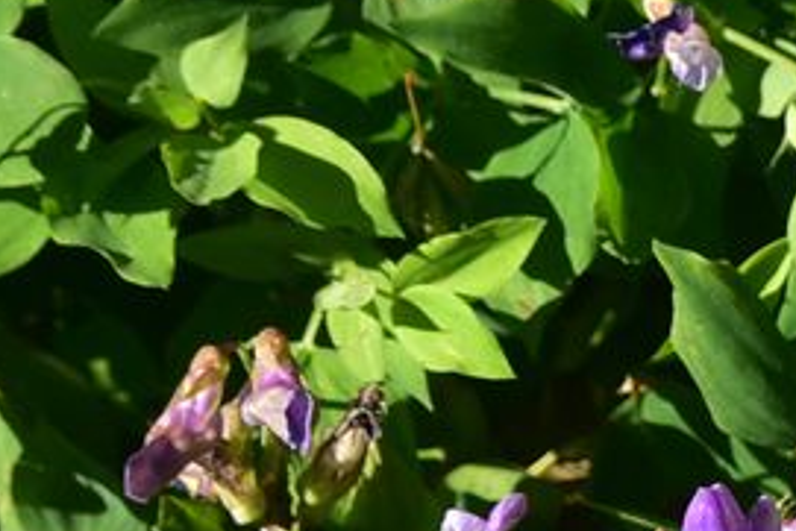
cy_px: 524
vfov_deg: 5.7
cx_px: 1704
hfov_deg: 8.1
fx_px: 5309
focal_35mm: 240
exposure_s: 1/125
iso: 160
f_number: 11
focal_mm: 50
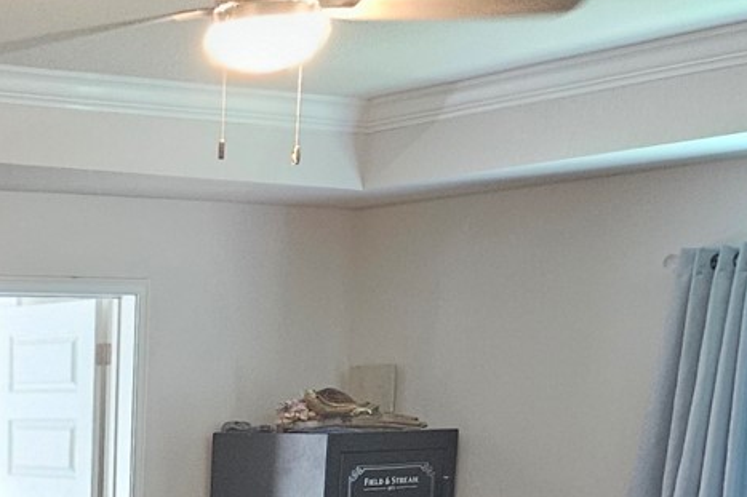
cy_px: 778
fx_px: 1701
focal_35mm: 82
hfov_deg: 22.7
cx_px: -157
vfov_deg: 15.2
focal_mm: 5.4
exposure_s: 1/60
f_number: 1.8
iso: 800
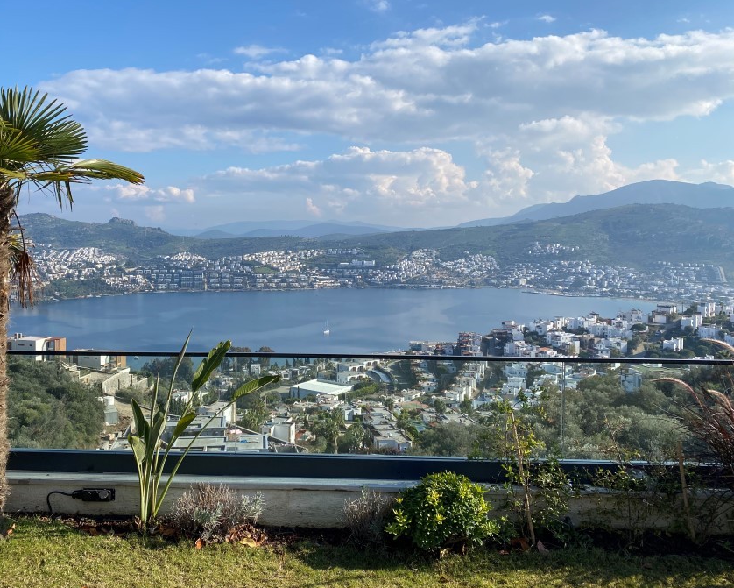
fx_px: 674
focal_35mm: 31
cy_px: 261
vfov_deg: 47.1
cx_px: 300
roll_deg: -0.1
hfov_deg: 56.8
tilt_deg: -2.3
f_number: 1.8
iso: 32
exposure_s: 1/3300
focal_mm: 4.25
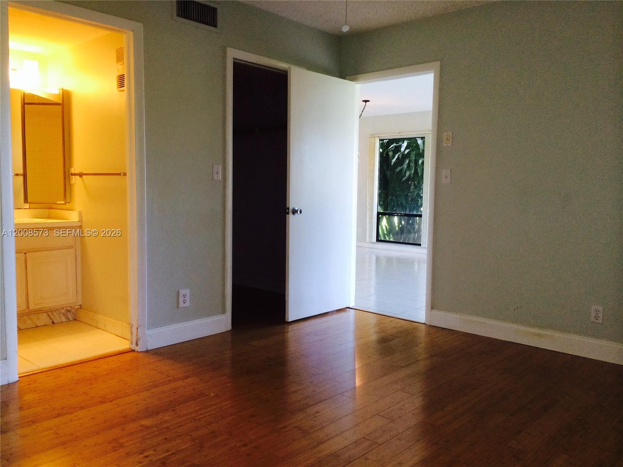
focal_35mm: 30
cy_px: 234
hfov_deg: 60.0
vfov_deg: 46.8
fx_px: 540
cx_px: 312
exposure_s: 1/30
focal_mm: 4.12
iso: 64
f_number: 2.2
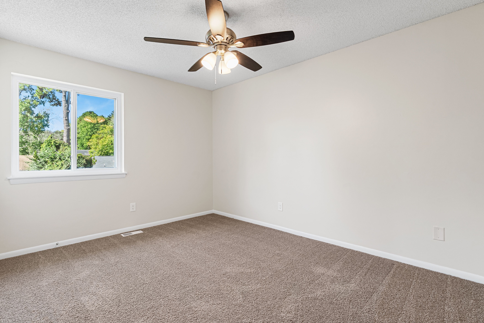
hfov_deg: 96.7
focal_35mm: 16
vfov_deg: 73.8
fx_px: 215
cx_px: 242
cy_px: 162
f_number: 9
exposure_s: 1/10
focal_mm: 16
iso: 1250
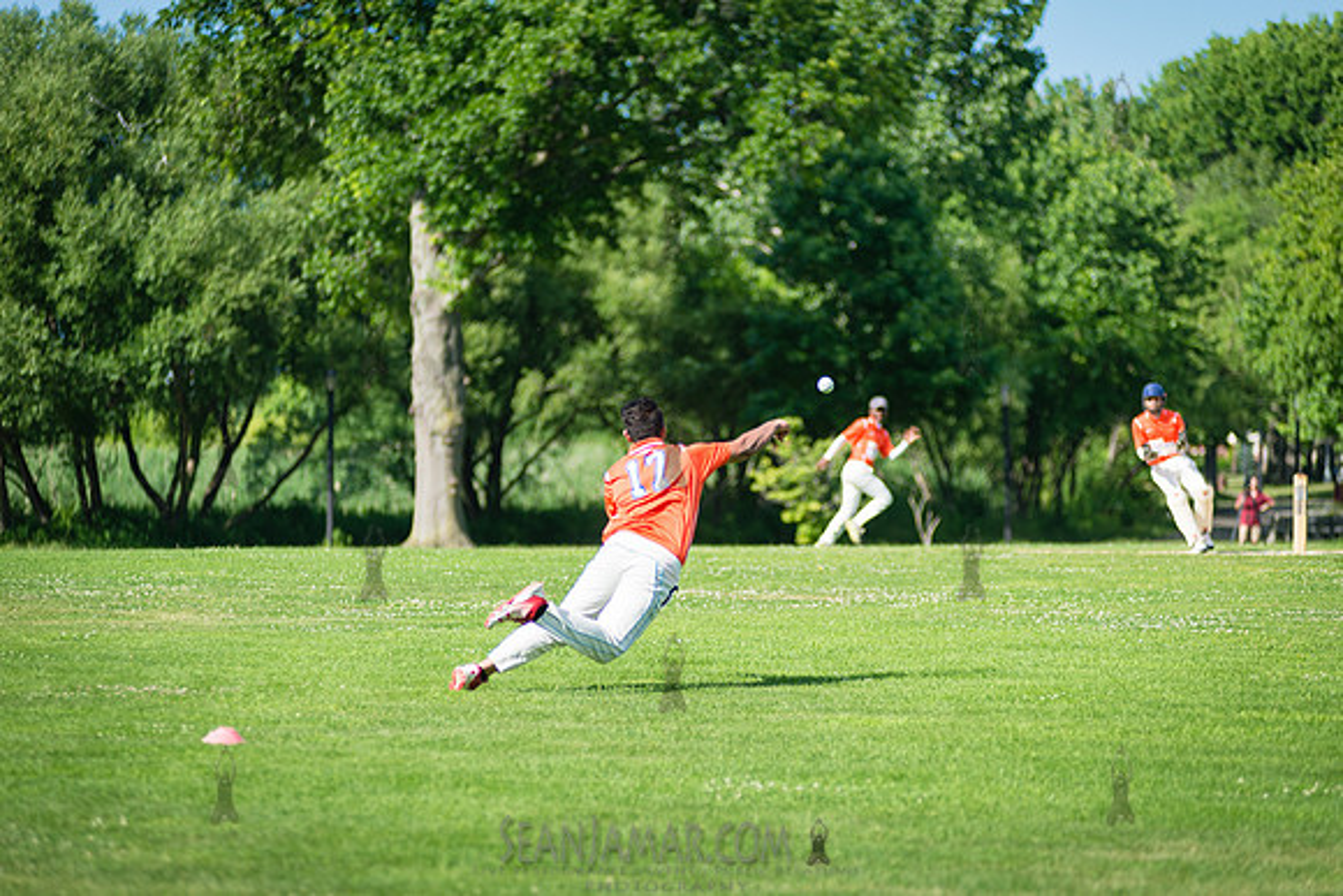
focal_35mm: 155
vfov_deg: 8.9
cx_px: 672
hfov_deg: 13.2
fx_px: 5783
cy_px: 448
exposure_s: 1/2000
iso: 200
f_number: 2.8
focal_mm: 155
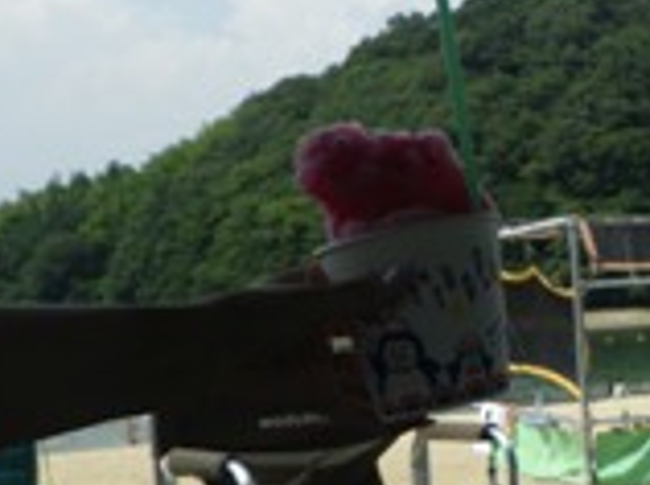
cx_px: 761
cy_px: 234
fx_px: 1331
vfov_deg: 20.7
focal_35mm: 71
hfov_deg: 25.0
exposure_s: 1/800
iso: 80
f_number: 4.2
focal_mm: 5
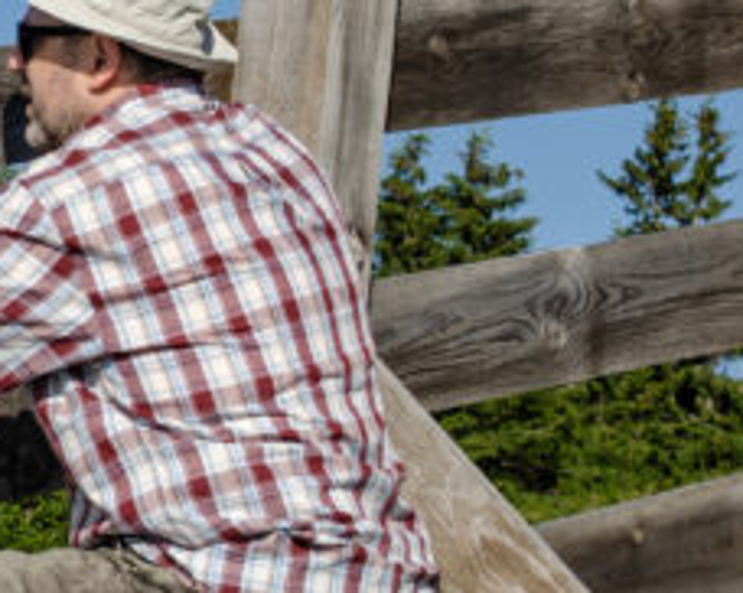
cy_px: 427
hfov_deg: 8.5
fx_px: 4858
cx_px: -437
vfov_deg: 7.0
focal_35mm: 221
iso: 100
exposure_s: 1/500
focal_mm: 35
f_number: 8
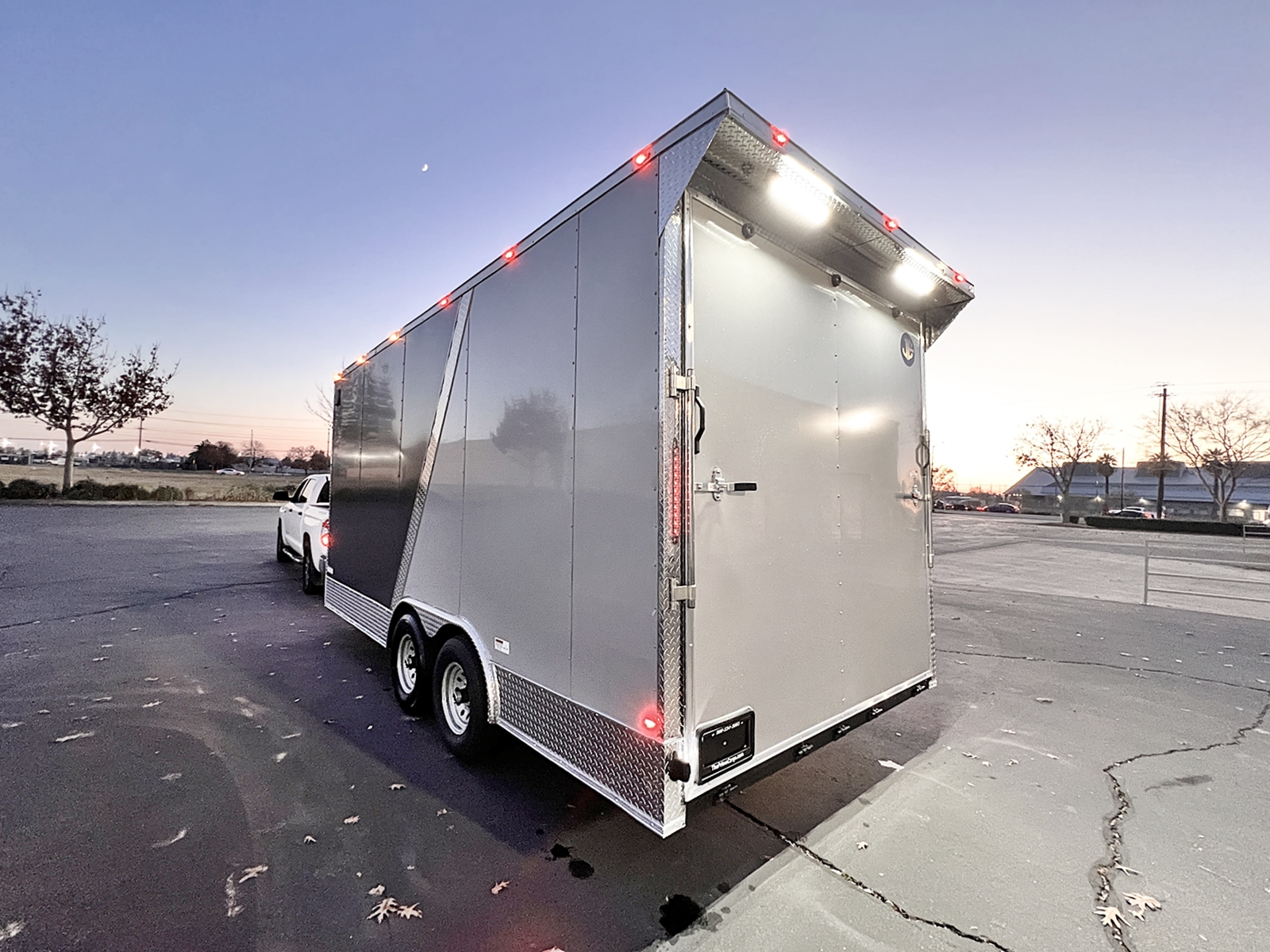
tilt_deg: +0.6
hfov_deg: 106.2
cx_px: 635
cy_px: 476
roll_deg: -0.4
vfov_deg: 89.9
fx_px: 477
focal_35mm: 13
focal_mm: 1.57
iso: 500
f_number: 1.8
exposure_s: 1/60
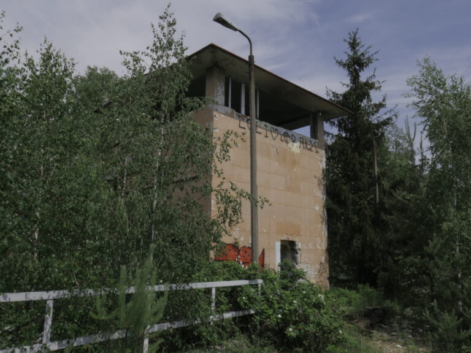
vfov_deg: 46.8
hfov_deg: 60.0
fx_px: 408
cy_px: 176
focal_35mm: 30
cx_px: 236
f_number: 22
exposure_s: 1/320
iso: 400
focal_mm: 15
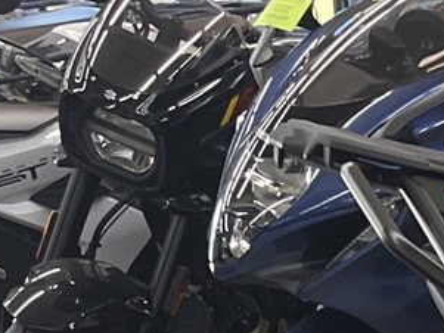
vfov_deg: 8.1
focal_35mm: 166
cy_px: 837
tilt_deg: -23.8
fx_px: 2130
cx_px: 1326
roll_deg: +0.2
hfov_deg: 9.4
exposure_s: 1/60
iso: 100
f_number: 1.6
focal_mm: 5.1
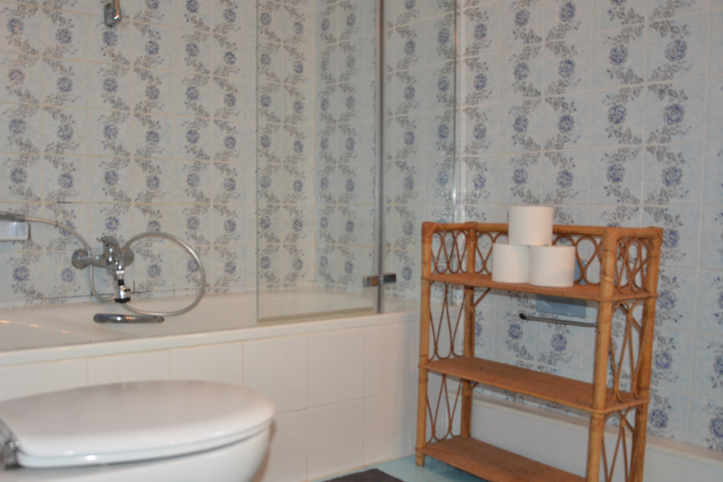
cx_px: 288
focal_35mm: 34
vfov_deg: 38.8
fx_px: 683
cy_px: 267
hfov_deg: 55.4
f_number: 3.5
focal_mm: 18
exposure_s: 1/60
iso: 800
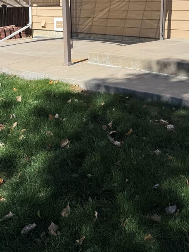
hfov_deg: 32.9
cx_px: 93
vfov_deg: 41.2
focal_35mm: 44
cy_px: 52
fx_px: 320
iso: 80
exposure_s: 1/5714
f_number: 1.78
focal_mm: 6.76
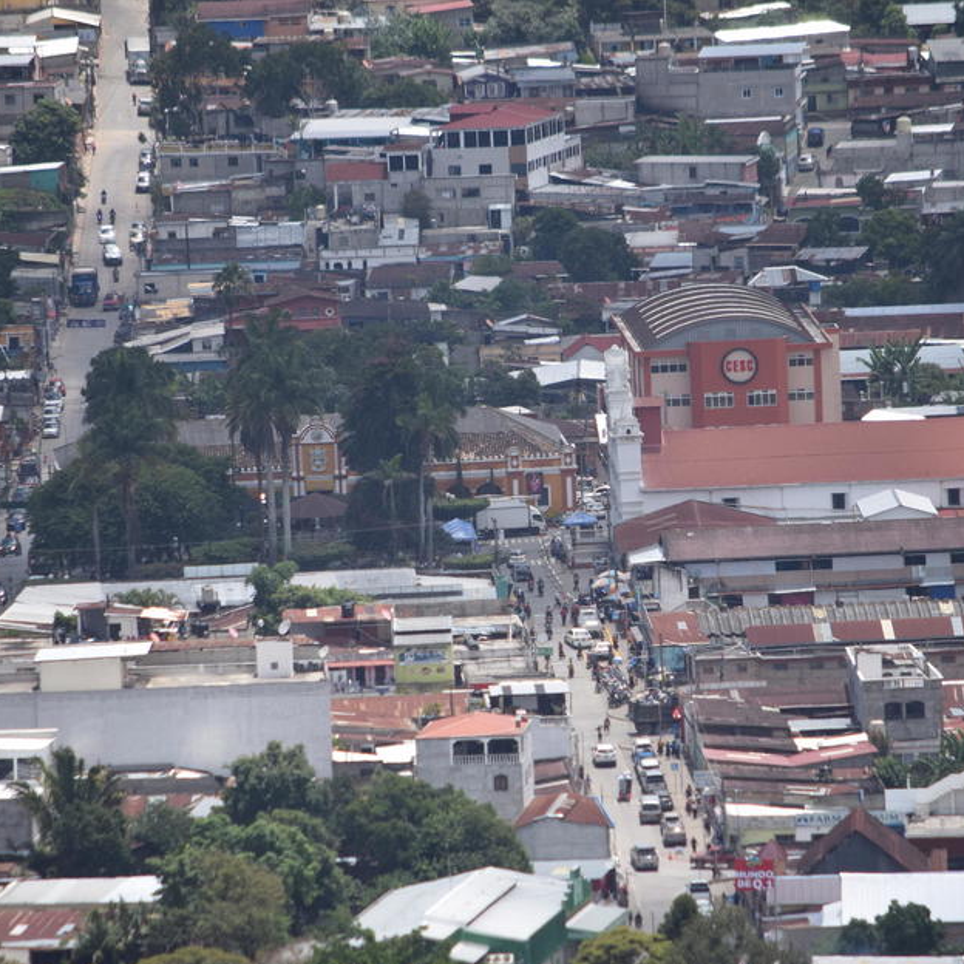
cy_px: 483
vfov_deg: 3.0
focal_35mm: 576
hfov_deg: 3.0
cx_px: 496
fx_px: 18148
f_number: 6.3
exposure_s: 1/1600
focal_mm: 300
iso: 400
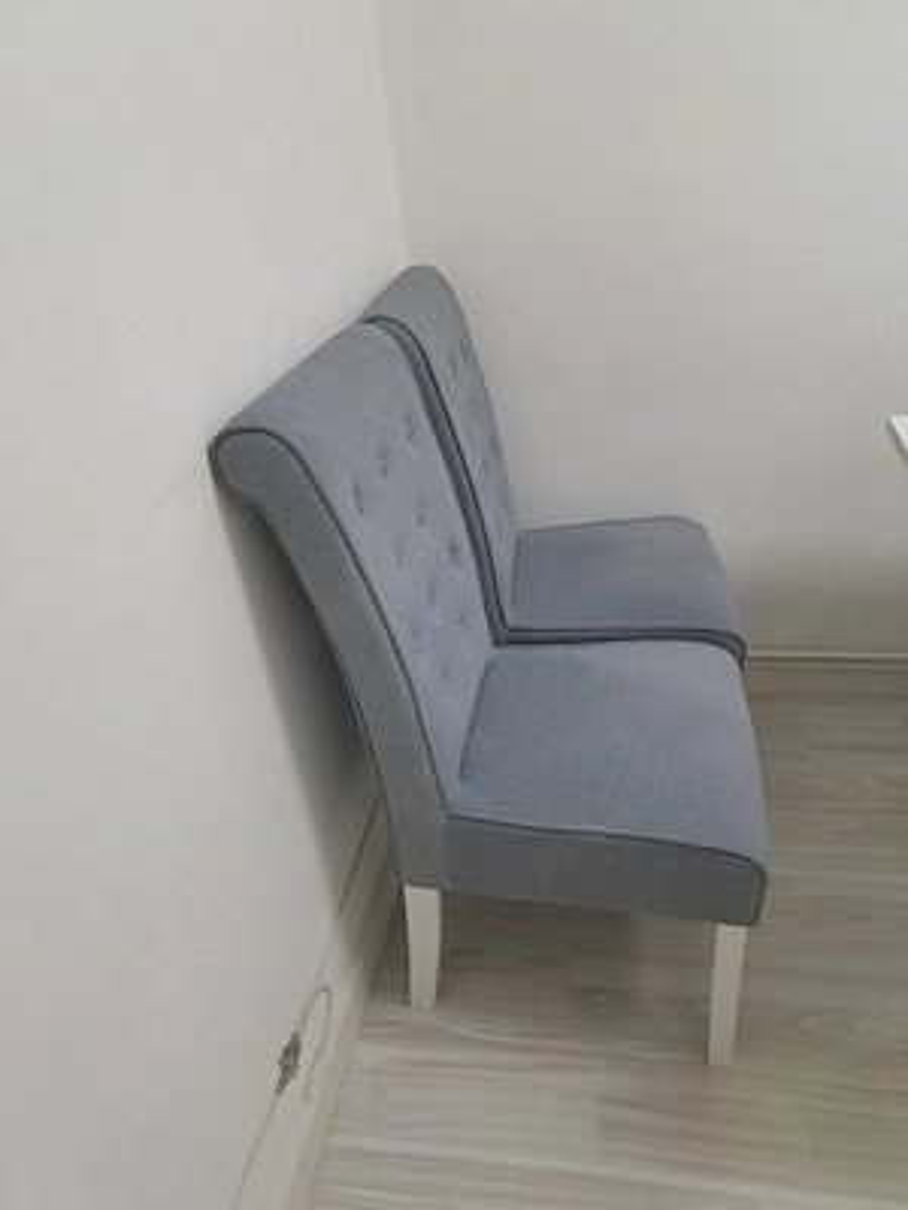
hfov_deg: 56.8
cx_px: 454
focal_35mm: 24
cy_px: 605
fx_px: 839
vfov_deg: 71.6
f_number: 1.8
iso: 250
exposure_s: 1/50
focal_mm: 5.23
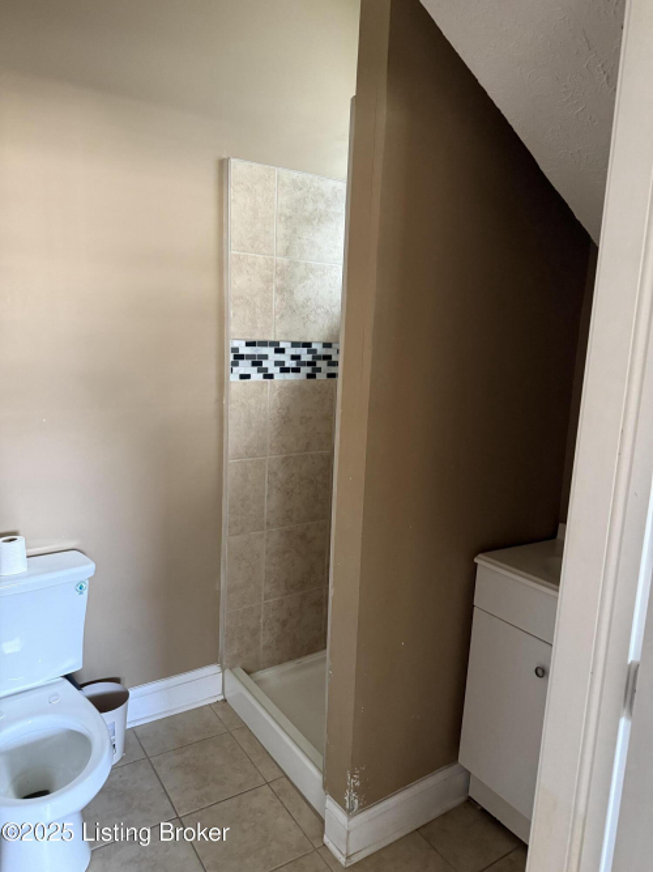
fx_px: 604
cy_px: 436
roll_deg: -2.4
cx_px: 326
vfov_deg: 71.6
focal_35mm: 24
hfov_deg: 56.8
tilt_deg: -10.9
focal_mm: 6.76
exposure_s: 1/43
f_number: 1.78
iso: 800
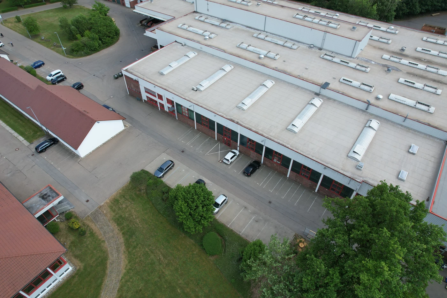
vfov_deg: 57.2
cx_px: 224
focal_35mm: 22
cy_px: 149
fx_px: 273
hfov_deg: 78.6
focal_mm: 8.38
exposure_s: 1/725
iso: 100
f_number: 2.8
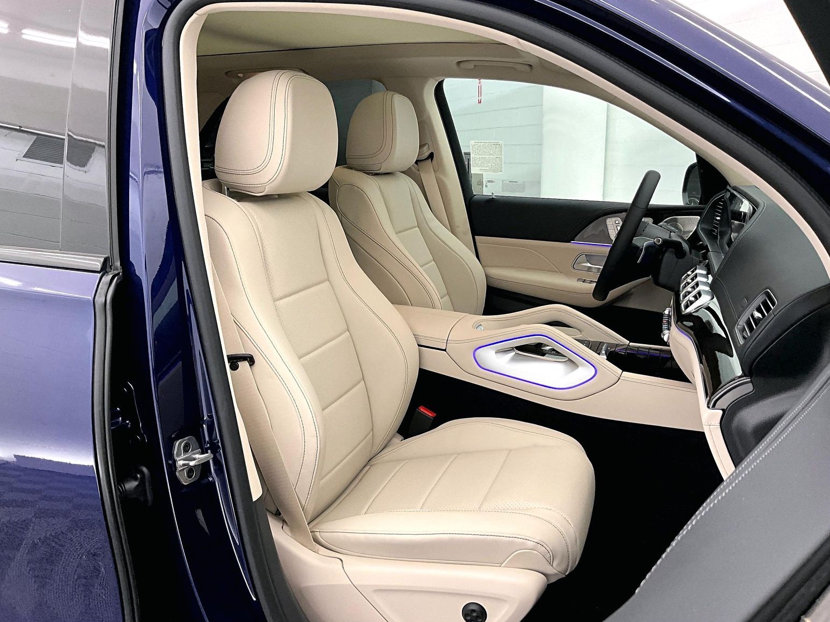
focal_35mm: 30
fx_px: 719
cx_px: 405
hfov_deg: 60.0
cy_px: 306
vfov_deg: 46.8
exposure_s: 1/60
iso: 100
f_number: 1.8
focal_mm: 3
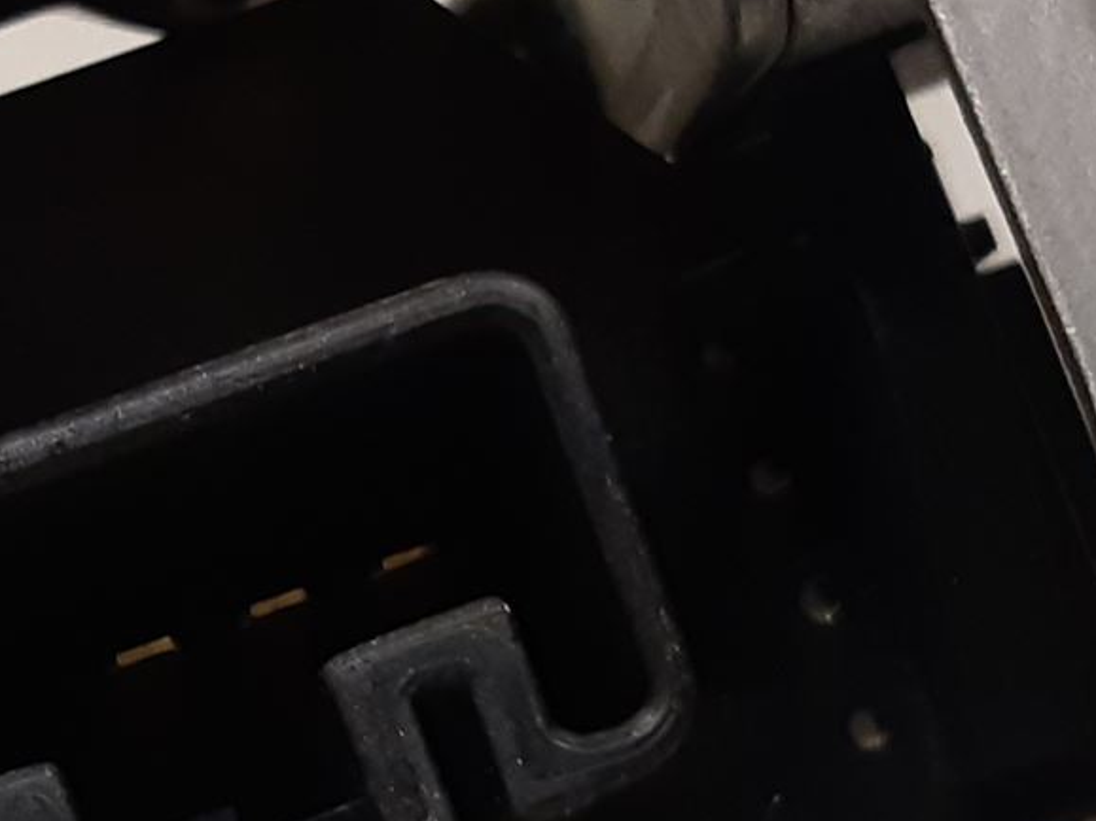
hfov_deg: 20.9
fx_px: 2912
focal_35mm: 92
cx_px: 106
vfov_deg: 16.0
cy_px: 539
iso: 160
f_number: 1.7
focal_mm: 3.93
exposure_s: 1/50
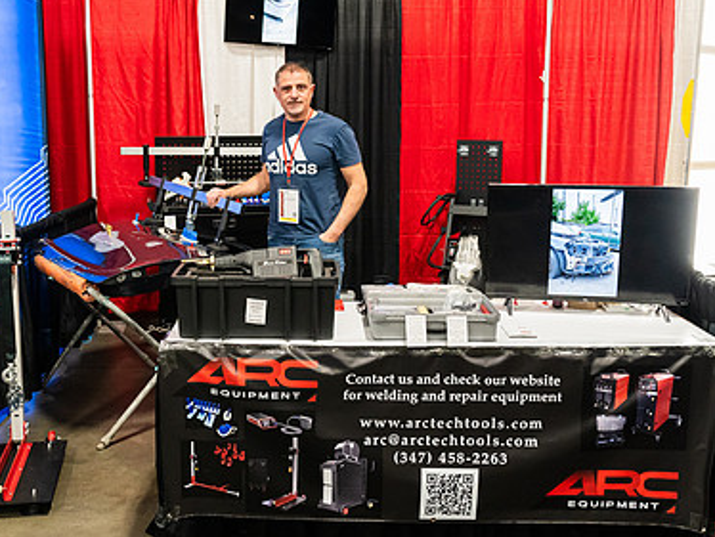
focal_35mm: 42
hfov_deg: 44.6
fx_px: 868
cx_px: 296
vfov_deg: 34.4
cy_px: 252
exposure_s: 1/200
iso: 5000
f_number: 4
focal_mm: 28
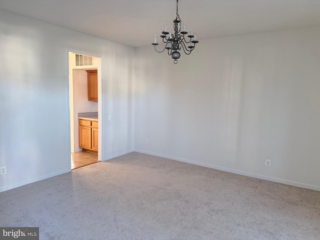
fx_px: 222
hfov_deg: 71.6
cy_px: 120
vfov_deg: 56.8
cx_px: 160
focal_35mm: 24
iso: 320
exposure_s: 1/60
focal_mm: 6.76
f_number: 1.78
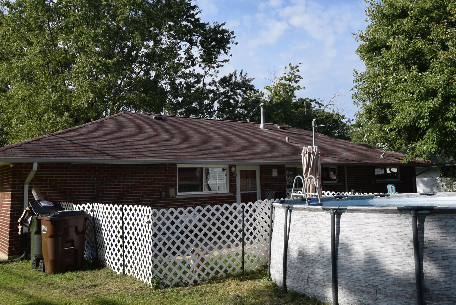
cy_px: 123
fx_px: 431
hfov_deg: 55.6
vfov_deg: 38.8
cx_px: 258
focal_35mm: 34
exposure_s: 1/320
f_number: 9
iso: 200
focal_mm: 16
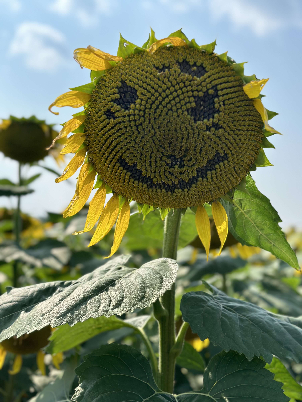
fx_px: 558
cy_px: 201
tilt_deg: +6.7
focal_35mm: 48
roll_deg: +0.9
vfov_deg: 39.7
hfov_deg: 30.3
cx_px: 151
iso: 80
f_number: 1.78
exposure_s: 1/5882
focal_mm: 6.86
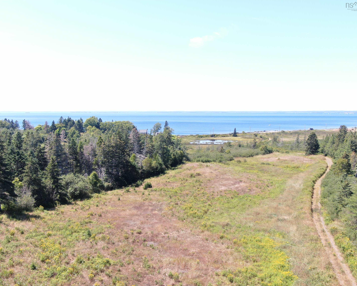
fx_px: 423
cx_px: 175
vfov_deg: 37.3
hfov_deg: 45.8
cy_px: 143
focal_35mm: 40
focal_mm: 6.48
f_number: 3.4
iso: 110
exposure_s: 1/320
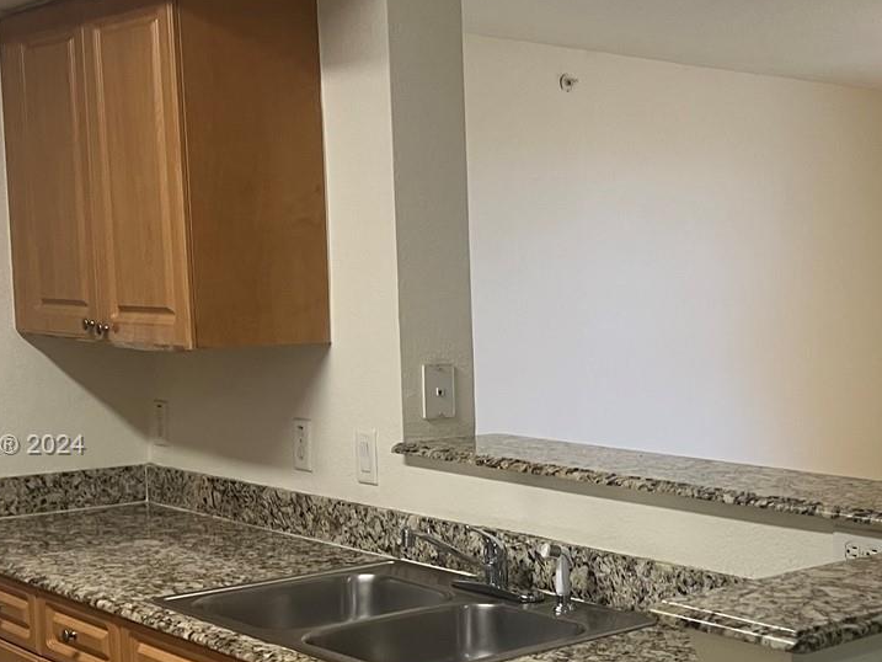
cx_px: 675
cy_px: 447
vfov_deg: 25.1
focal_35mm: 58
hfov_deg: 32.5
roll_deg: +0.2
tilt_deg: -7.7
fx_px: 1478
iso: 100
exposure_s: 1/60
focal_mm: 5.7
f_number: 1.5
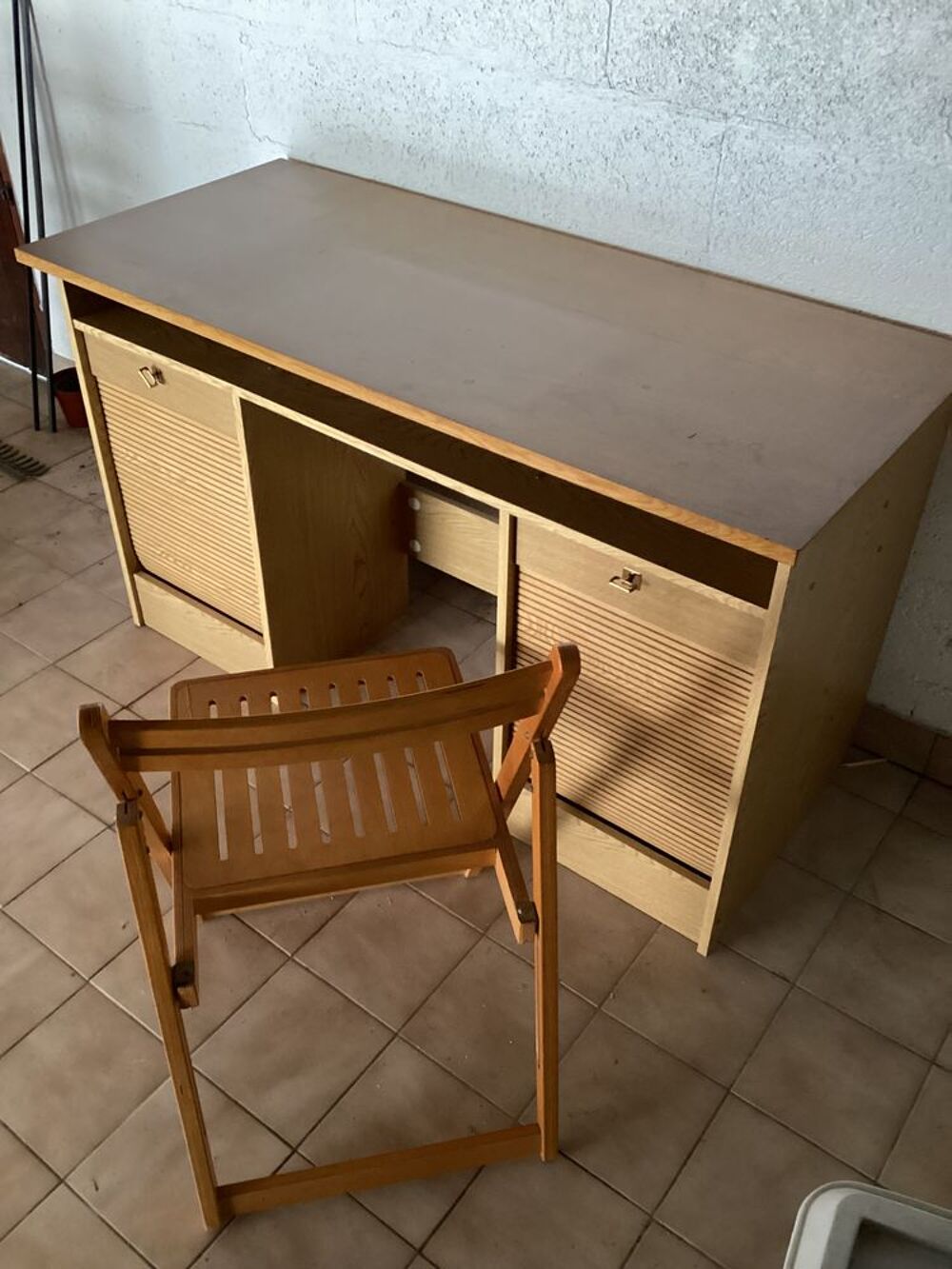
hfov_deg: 45.4
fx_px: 1137
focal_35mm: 31
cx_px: 476
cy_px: 634
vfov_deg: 58.3
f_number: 2.4
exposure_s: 1/50
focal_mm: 3.3
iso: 320
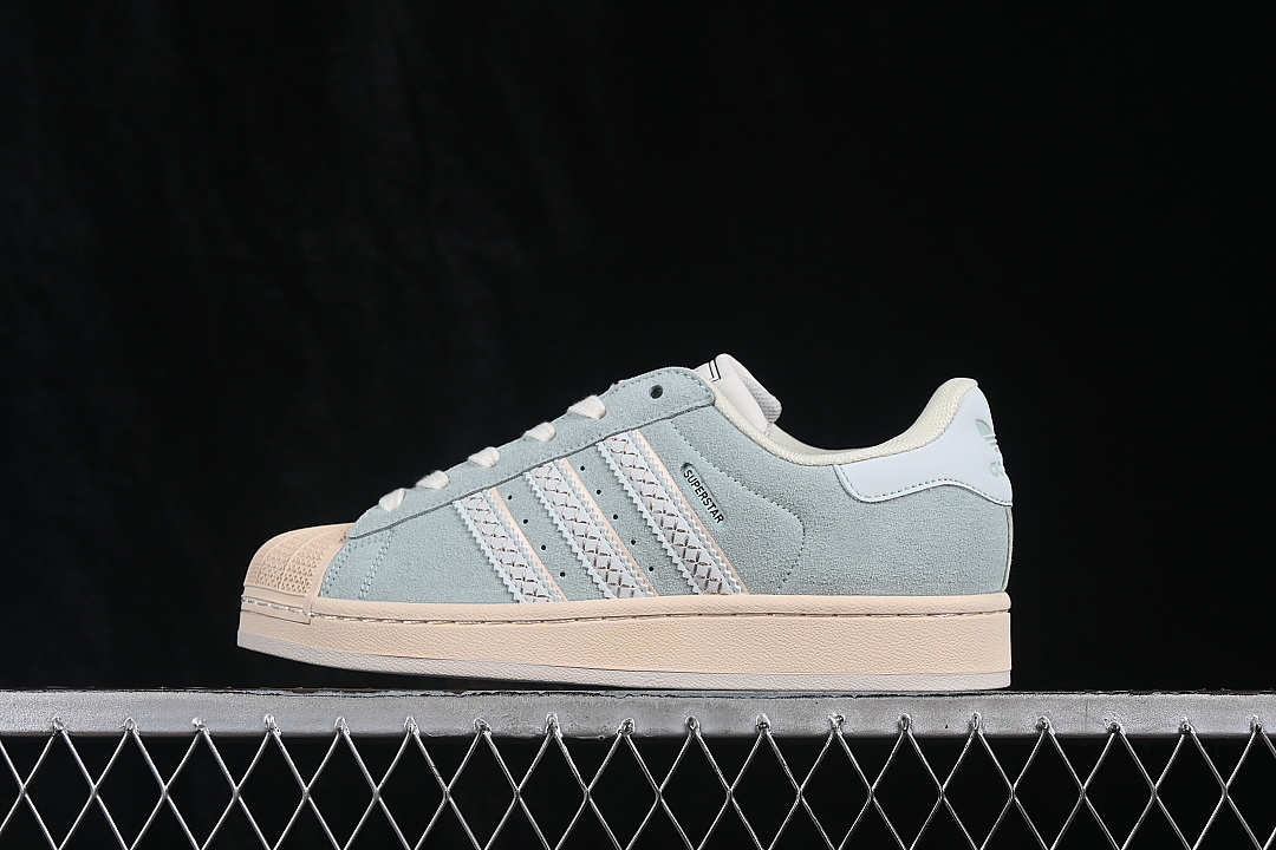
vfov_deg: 18.2
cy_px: 425
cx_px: 638
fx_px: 2658
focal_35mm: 75
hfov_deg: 27.0
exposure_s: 1/80
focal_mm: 50
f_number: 8
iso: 160
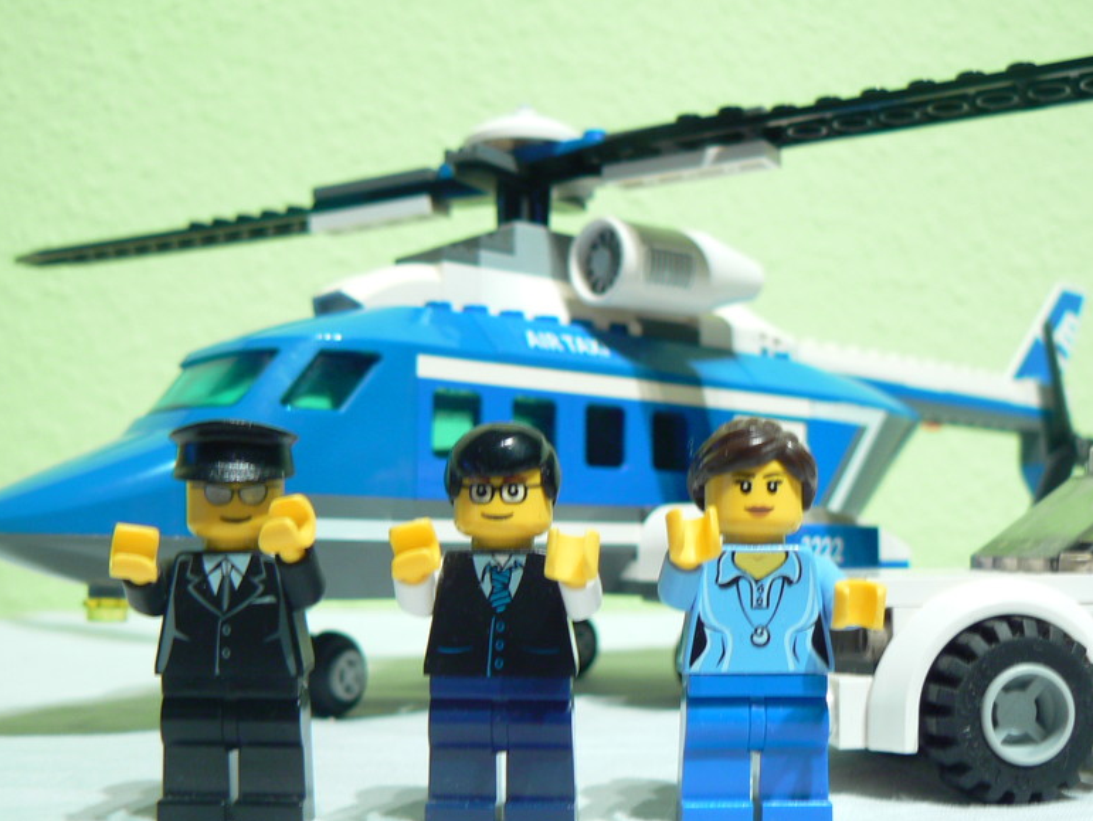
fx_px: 1327
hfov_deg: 44.8
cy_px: 466
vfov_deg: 34.3
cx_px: 563
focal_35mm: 42
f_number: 2.8
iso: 100
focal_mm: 6
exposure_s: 1/5
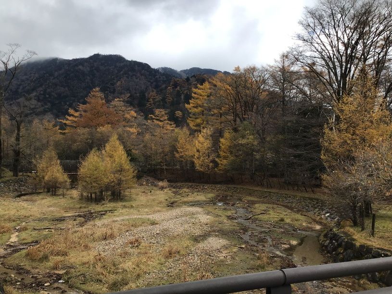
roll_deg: +0.2
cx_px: 196
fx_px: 351
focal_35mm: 31
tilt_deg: +3.8
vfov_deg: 45.4
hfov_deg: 58.4
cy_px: 147
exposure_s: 1/440
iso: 25
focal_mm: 3.3
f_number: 2.4
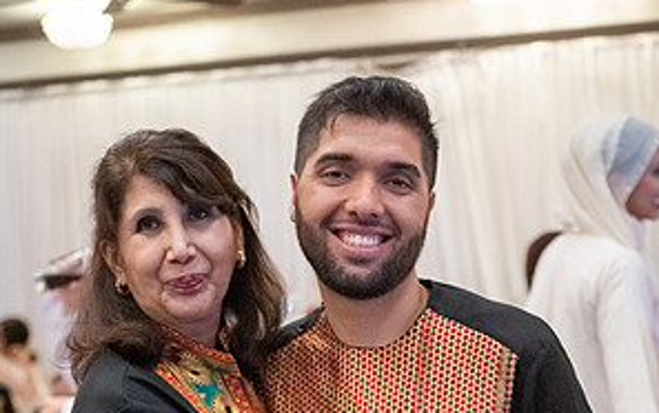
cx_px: 328
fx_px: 1941
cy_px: 495
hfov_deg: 19.3
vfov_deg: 11.9
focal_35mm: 108
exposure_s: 1/320
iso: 32000
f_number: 4
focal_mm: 70
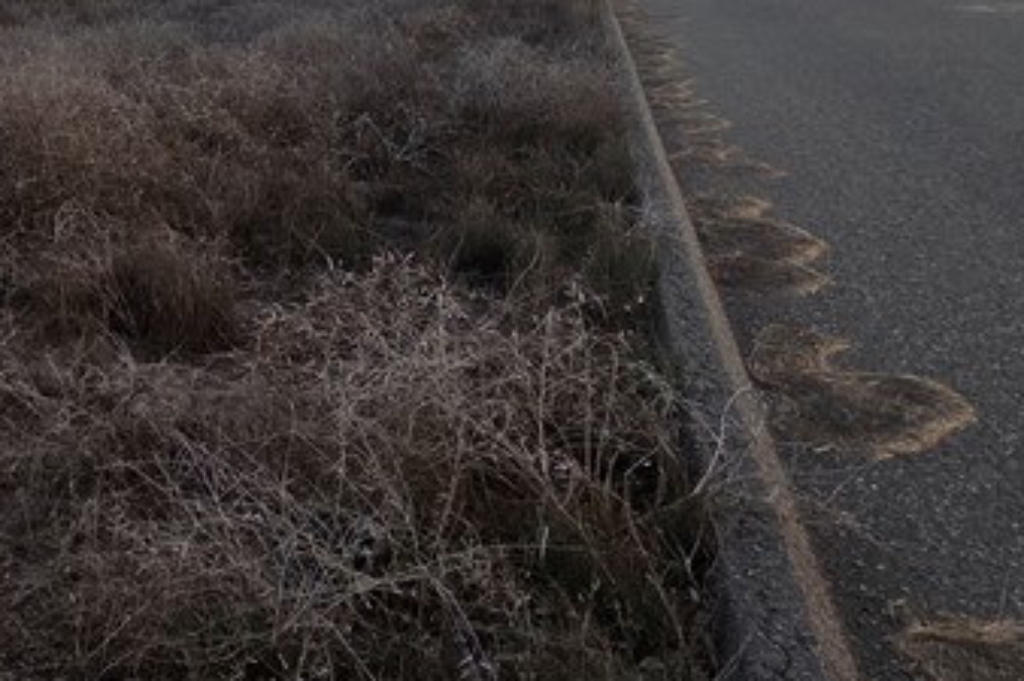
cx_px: -79
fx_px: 1166
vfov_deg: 27.9
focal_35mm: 41
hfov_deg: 39.5
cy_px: -169
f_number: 2.2
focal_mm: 2.2
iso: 50
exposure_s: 1/575
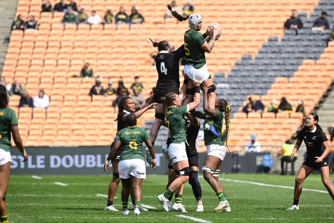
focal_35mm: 400
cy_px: 112
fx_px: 3711
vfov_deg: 3.4
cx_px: 167
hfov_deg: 5.2
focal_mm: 400
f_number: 6.3
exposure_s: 1/2500
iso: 1000
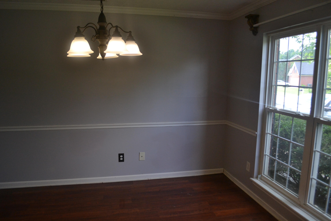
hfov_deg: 67.4
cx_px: 166
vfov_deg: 47.9
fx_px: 248
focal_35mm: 27
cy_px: 110
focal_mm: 18
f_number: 3.5
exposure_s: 1/500
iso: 720
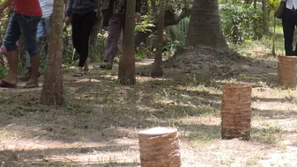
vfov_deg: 8.4
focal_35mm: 139
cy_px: -136
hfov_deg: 14.5
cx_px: 427
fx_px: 1095
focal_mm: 7.6
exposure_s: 1/160
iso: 80
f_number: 3.4
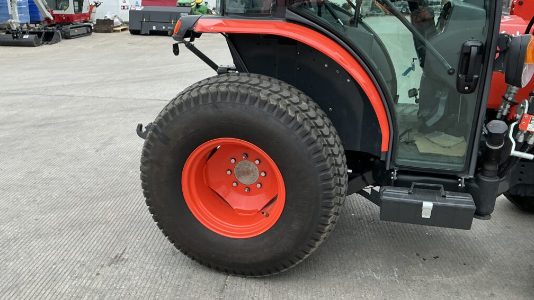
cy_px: 156
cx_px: 266
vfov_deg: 37.8
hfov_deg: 62.6
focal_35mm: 31
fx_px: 439
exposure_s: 1/247
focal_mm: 3
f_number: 1.8
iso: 25
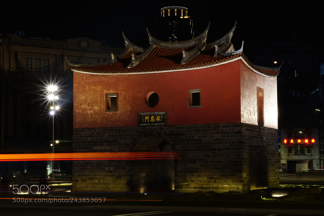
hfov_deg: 27.0
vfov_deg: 18.2
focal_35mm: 75
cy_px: 108
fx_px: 675
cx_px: 162
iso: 100
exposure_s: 13
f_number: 22
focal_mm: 50
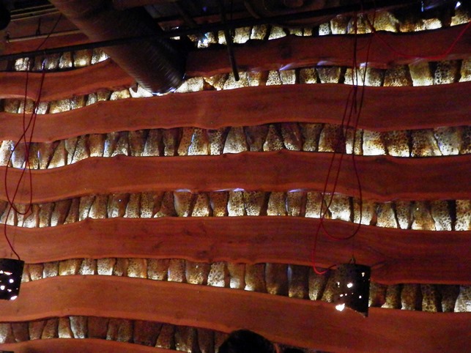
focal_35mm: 40
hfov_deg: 46.8
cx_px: 236
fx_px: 544
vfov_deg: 35.9
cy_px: 176
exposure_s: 1/4
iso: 800
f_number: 3.7
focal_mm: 7.3
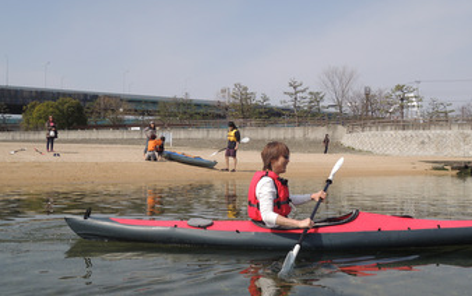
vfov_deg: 37.2
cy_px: 178
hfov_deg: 56.6
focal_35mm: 34
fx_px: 438
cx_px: 242
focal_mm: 5.5
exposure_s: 1/1250
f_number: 3.3
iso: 100
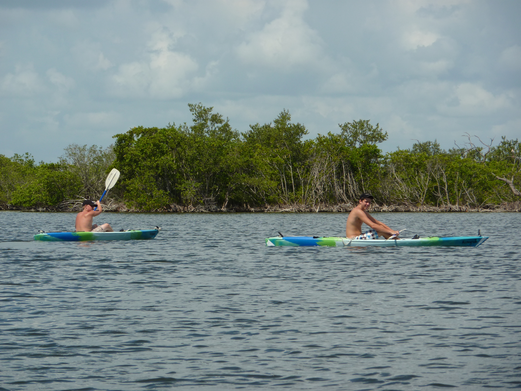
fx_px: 2950
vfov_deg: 7.6
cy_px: 196
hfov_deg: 10.1
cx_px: 260
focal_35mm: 196
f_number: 5.6
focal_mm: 32.1
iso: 80
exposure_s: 1/640
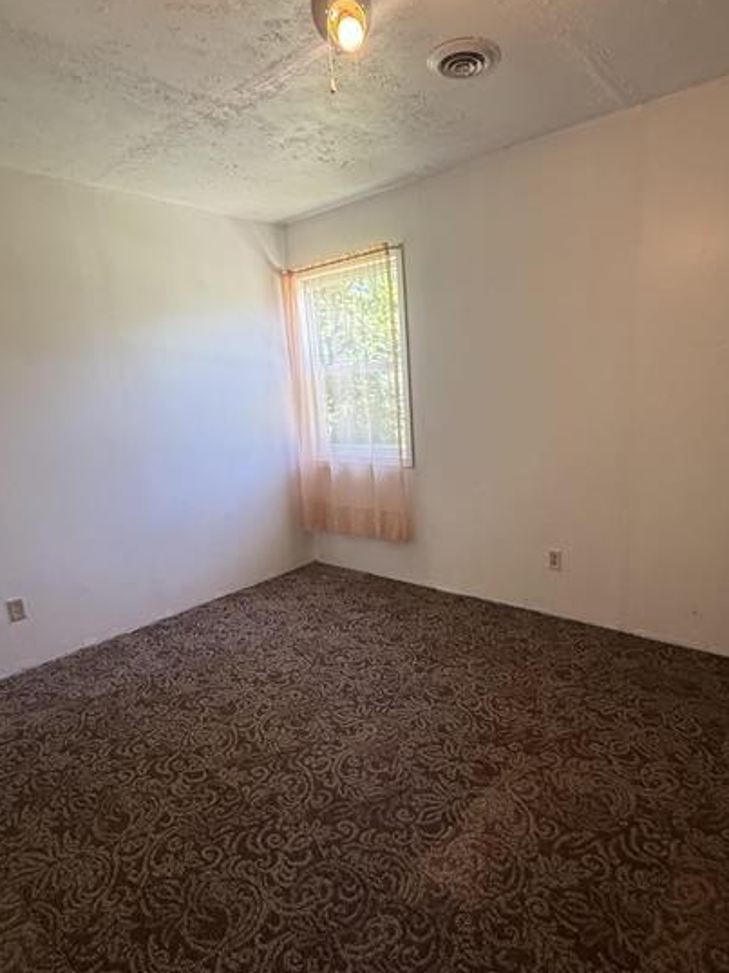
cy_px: 524
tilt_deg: -13.4
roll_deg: +4.5
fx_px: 562
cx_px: 427
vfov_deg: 81.6
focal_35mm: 20
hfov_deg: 65.5
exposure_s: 1/120
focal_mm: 2.22
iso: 250
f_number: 2.2
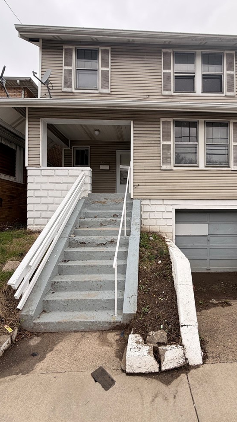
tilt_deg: +1.2
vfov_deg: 99.4
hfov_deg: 65.9
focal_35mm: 16
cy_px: 211
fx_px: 179
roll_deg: +0.5
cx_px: 150
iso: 50
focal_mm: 2.22
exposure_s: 1/275
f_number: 2.2
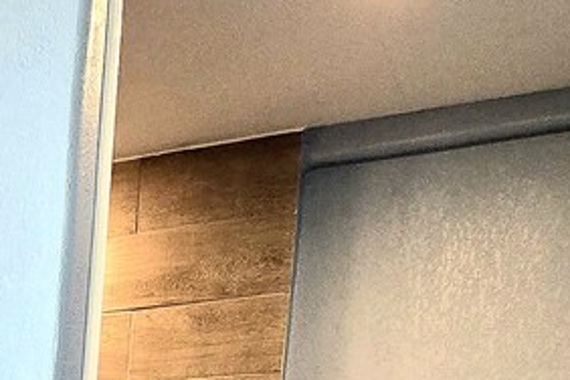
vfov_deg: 14.7
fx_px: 1092
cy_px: 843
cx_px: -144
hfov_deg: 25.7
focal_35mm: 69
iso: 100
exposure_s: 1/60.2
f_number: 2.2
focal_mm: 2.2
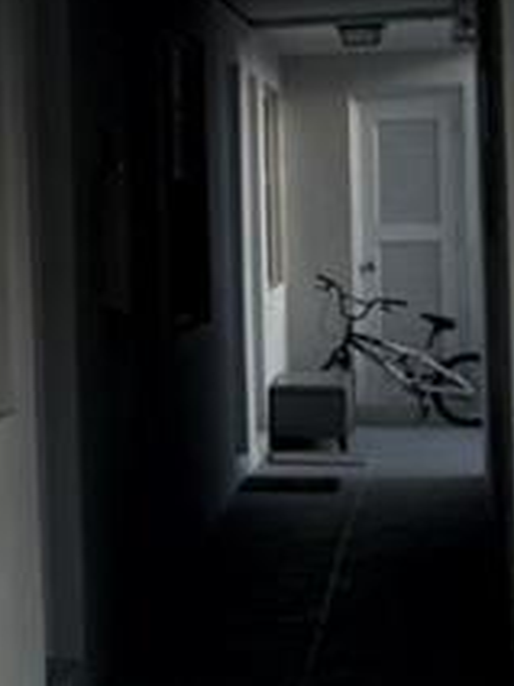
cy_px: 262
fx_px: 2693
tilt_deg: +0.4
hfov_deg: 10.3
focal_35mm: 136
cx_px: -414
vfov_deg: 14.5
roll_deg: +2.7
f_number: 1.78
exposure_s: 1/2053
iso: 80
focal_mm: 6.76
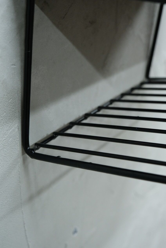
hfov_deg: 29.2
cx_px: 83
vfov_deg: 42.7
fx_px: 318
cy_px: 124
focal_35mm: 46
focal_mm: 30.8
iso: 4000
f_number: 4
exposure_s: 1/45
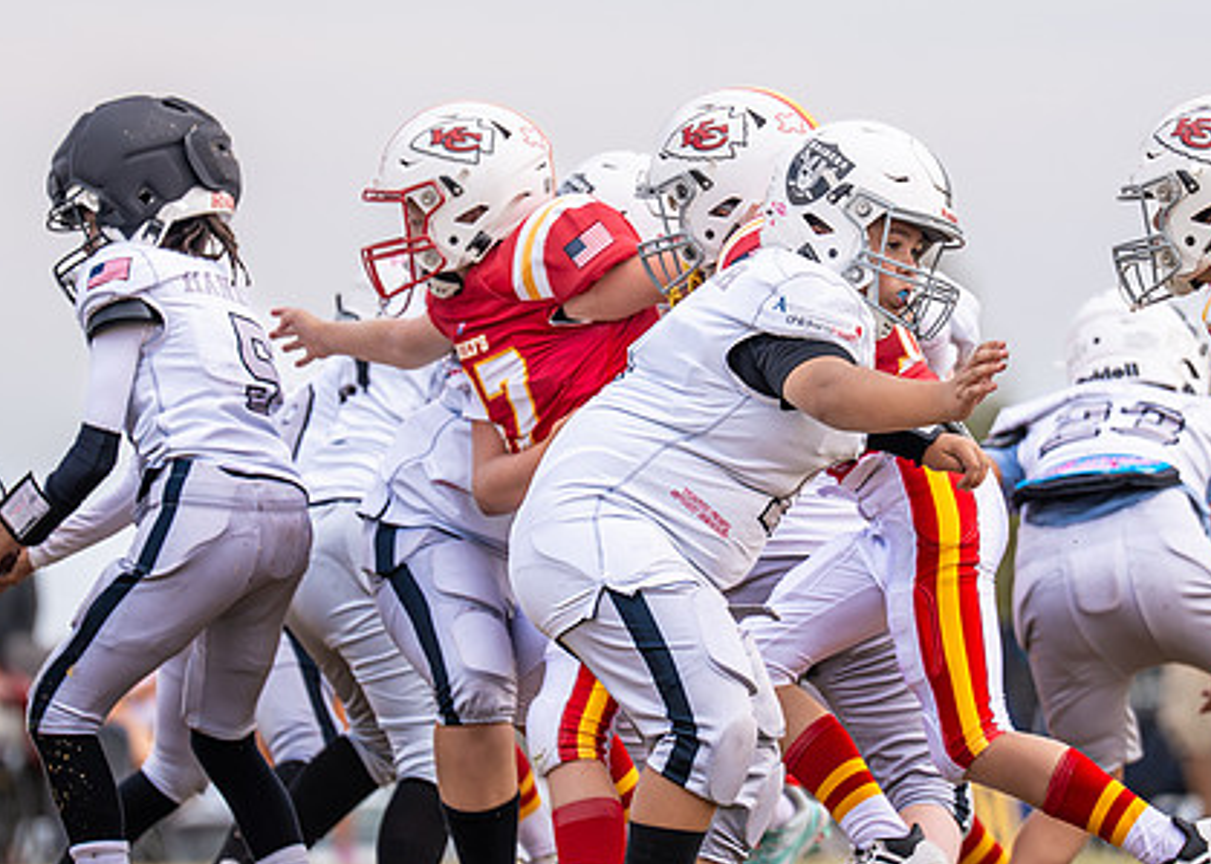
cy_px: 422
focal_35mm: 457
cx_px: 703
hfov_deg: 4.4
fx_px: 15713
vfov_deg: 3.2
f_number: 2.8
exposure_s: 1/1600
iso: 160
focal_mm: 188
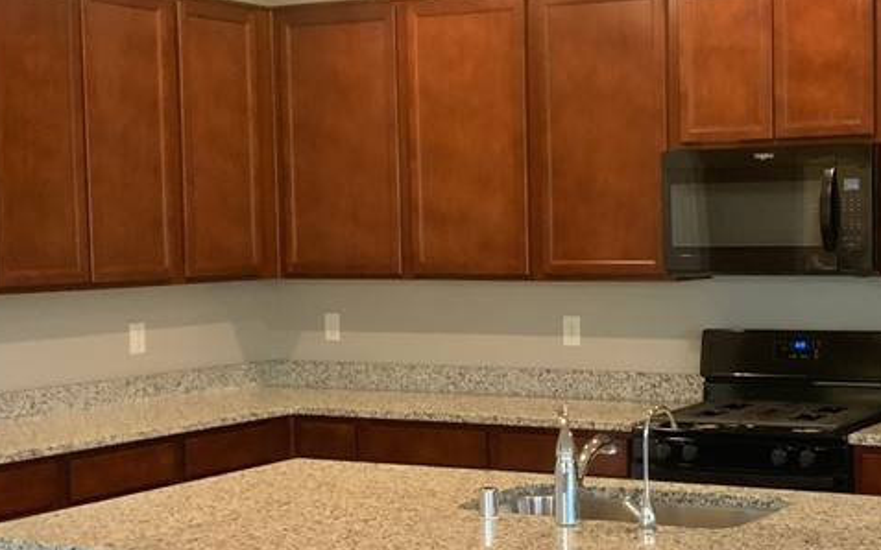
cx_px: 685
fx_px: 1584
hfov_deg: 30.4
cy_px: 316
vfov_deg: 19.7
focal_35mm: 66
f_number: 1.8
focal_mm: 3
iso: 160
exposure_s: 1/60
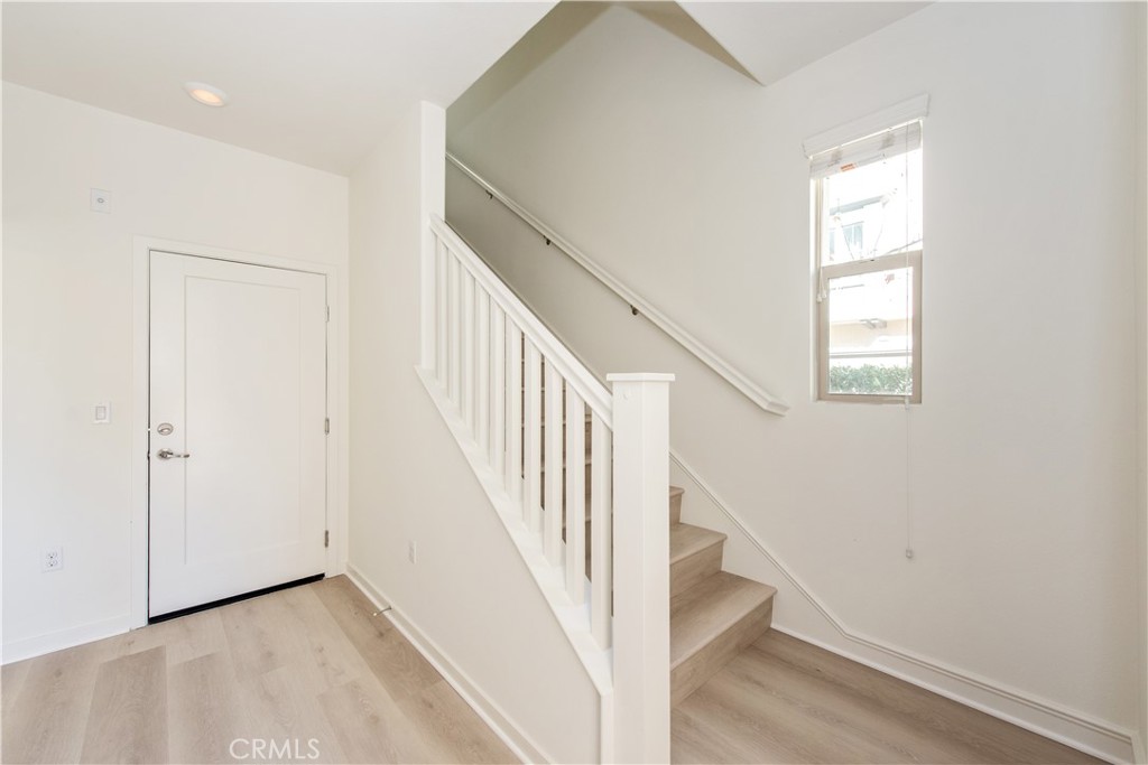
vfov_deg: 81.2
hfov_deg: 104.2
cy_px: 382
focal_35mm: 14
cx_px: 574
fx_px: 446
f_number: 5.6
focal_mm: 14
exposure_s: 1/125
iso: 450
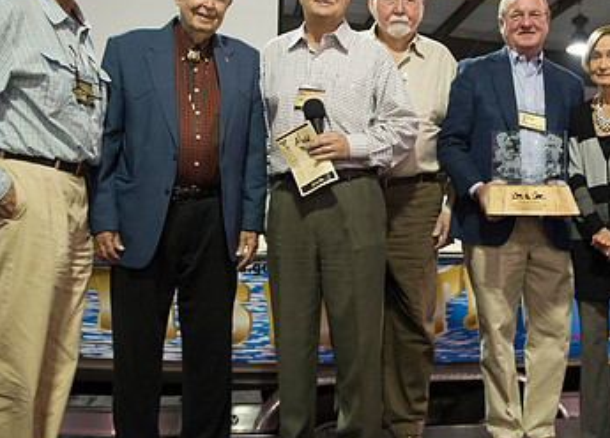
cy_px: 192
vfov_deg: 27.3
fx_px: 903
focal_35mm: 52
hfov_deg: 36.6
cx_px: 447
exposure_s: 1/50
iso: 3200
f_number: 2.8
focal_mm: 27
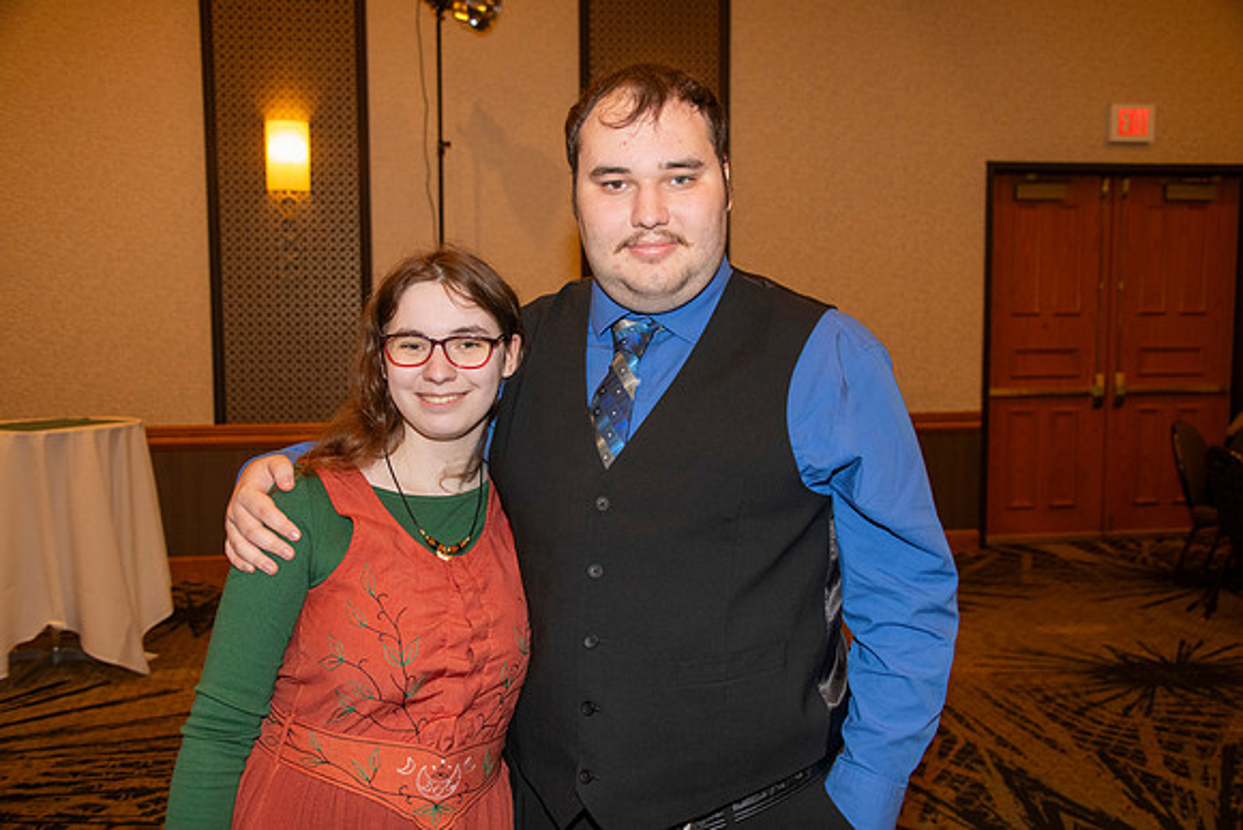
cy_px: 415
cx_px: 622
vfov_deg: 36.9
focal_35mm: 36
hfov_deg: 53.1
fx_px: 1243
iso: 2000
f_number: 5.6
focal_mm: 36
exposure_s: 1/60
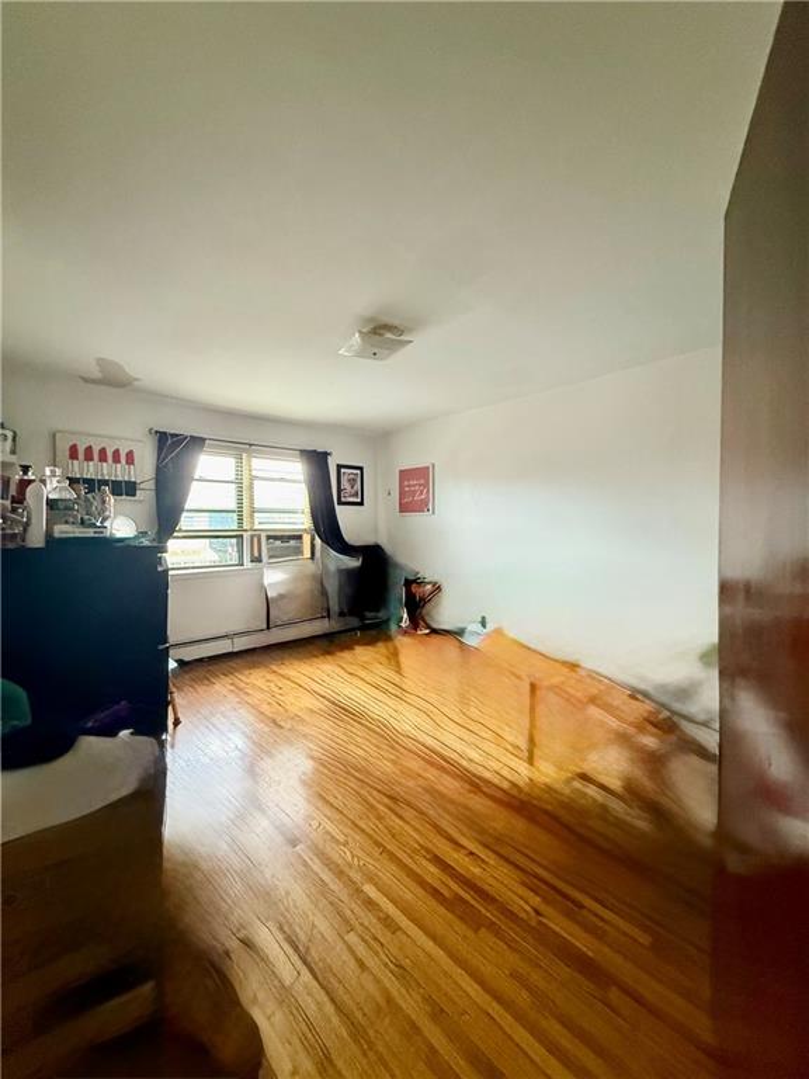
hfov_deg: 85.7
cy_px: 540
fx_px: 436
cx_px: 404
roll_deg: +0.0
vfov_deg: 102.1
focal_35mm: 14
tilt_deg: +1.1
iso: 640
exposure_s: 1/60
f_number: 2.2
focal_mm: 2.22
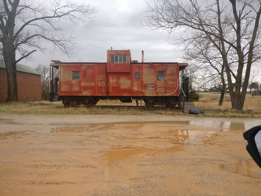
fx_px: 211
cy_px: 98
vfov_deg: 49.7
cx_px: 130
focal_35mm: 28
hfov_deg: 63.4
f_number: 2
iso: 100
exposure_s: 1/338
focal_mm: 4.26
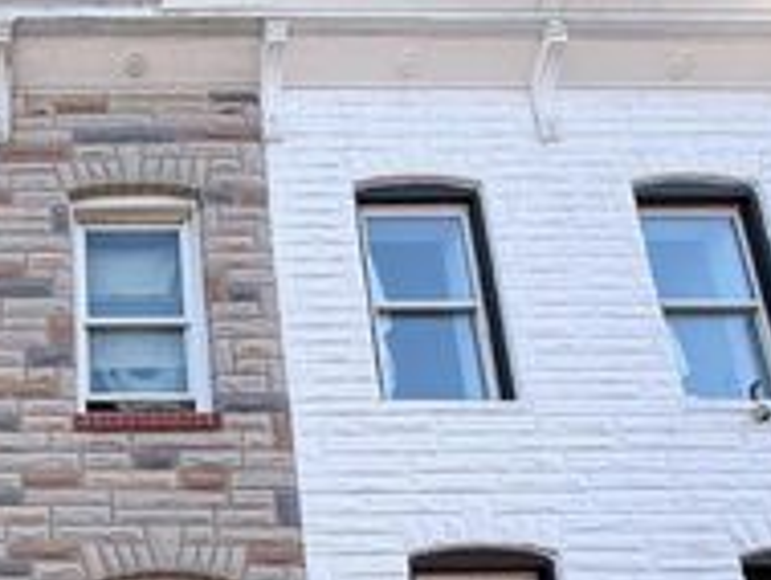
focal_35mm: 37
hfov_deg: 43.7
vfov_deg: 31.6
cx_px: 20
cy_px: 717
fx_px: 825
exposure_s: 1/502
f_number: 2.2
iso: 50
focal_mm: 2.22
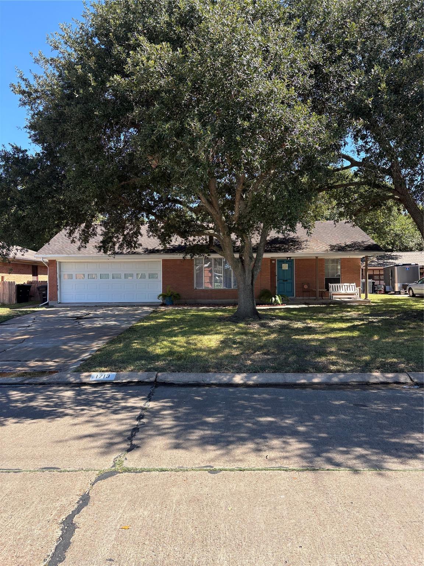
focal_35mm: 26
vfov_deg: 67.3
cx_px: 212
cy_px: 283
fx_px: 425
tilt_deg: +0.4
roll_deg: -0.2
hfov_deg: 53.1
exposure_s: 1/801
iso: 50
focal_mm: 5.96
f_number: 1.6
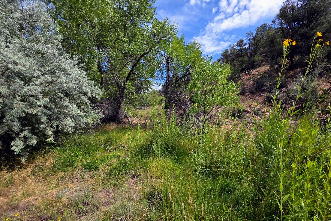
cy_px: 128
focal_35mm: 14
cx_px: 170
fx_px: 129
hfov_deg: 104.2
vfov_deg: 80.6
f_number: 1.9
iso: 40
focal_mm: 2.2
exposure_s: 1/1571
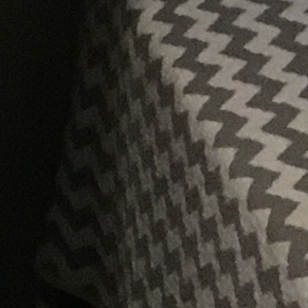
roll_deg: -1.0
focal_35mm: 271
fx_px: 2728
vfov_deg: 6.2
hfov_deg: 5.5
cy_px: -450
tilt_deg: -11.0
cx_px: -986
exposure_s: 1/30
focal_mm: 4.15
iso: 160
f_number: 2.2
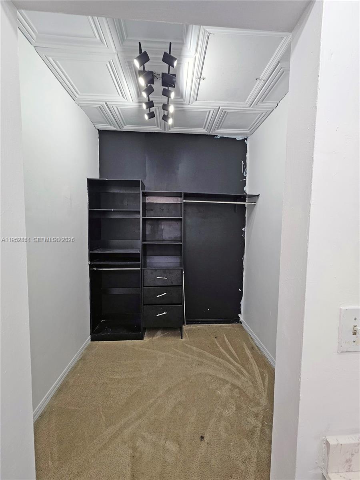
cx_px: 180
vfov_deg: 106.2
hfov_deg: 89.9
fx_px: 180
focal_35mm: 13
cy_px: 240
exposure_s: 1/77.4
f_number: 2.2
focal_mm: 2.2
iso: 100
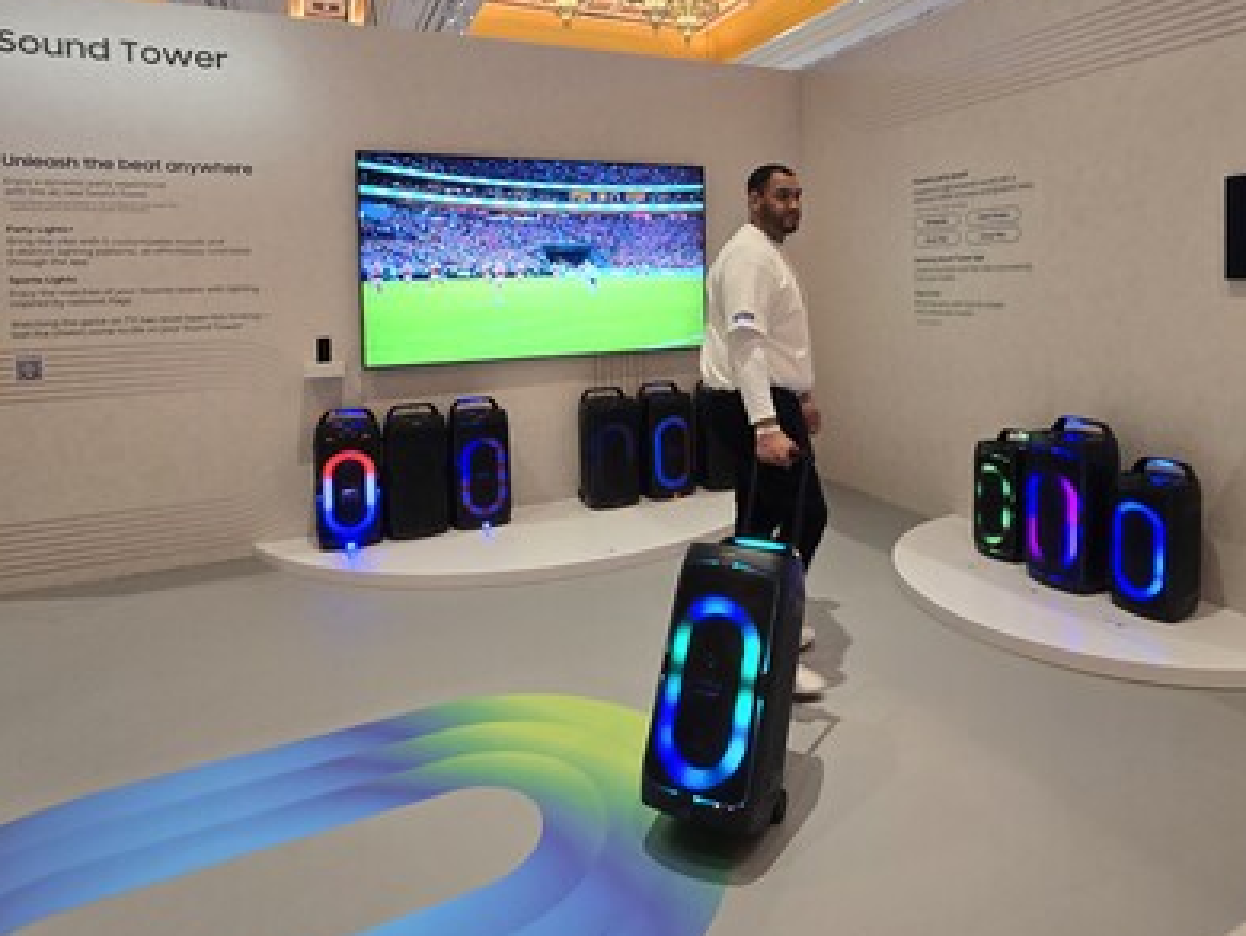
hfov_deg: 81.3
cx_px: 700
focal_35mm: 20
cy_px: 316
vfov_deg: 64.4
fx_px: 720
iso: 200
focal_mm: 2.2
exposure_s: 1/60
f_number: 2.2
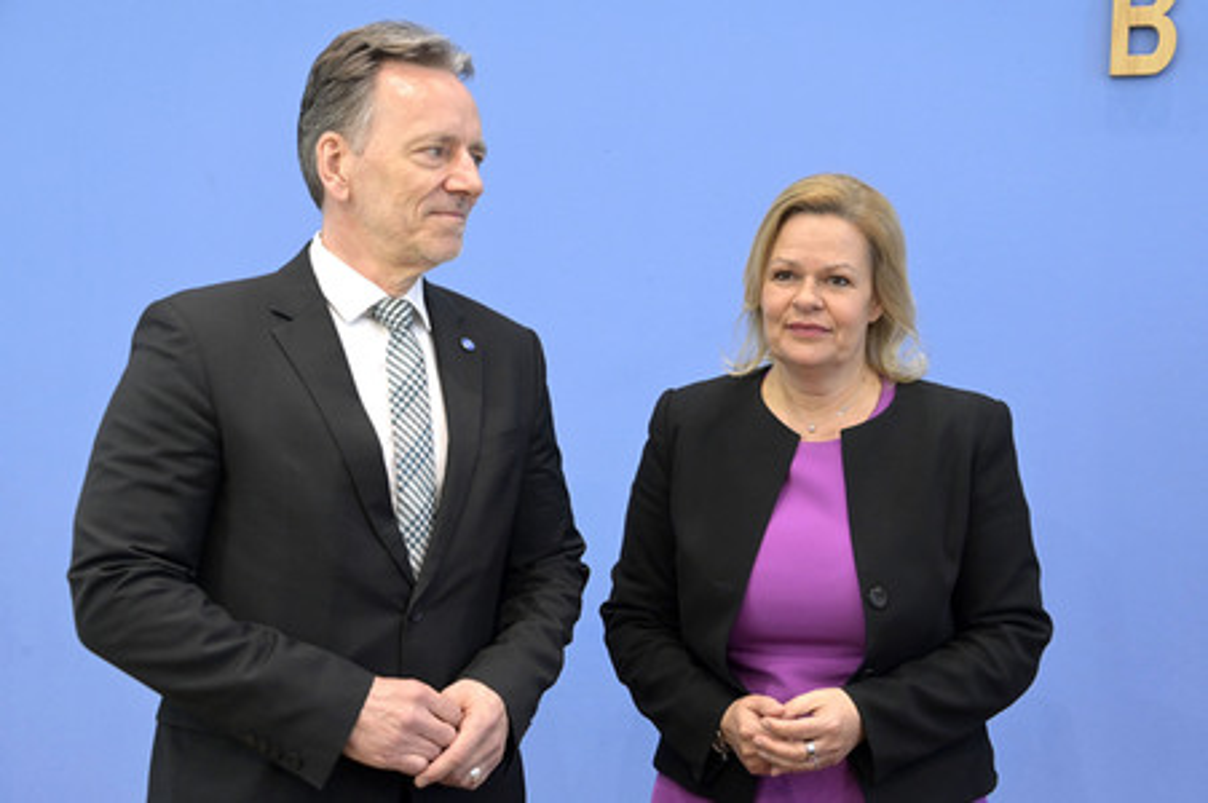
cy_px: 402
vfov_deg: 23.3
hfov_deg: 34.5
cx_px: 604
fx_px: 1945
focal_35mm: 58
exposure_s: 1/400
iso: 4000
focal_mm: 58
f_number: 5.6
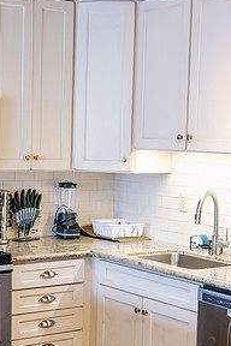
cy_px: 226
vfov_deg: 25.9
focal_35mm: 78
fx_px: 751
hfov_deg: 17.5
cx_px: 79
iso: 800
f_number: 2.8
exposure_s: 1/80
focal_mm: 50
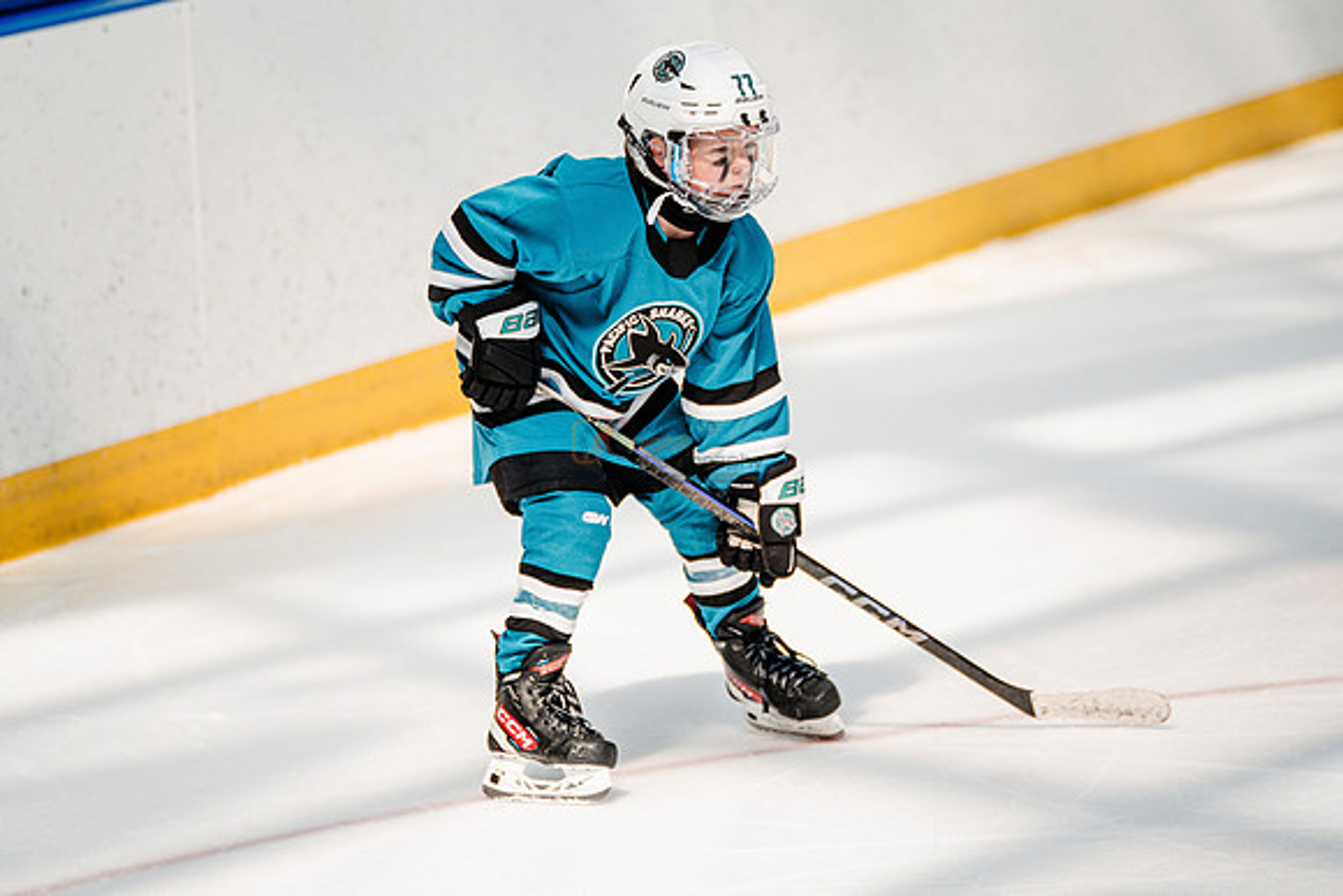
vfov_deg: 6.1
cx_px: 569
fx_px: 8474
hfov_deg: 9.1
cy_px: 380
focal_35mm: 227
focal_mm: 197
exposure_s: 1/4000
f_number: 3.2
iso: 1250
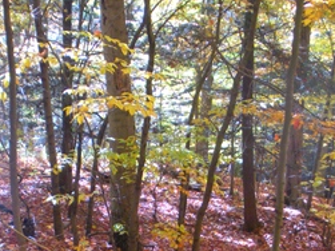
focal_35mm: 86
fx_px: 832
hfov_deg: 22.8
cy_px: 246
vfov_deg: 16.8
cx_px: 157
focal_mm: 6.3
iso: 212
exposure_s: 1/113
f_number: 3.5
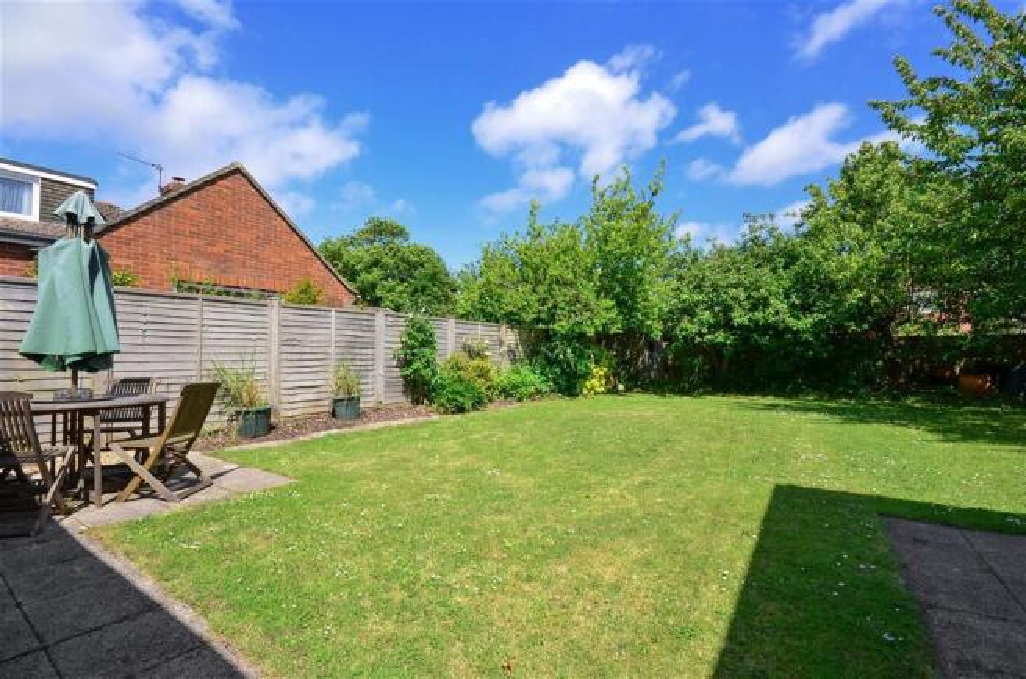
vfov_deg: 77.0
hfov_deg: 100.5
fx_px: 426
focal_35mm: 15
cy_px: 340
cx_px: 513
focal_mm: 10
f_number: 18
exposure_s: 1/40
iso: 200
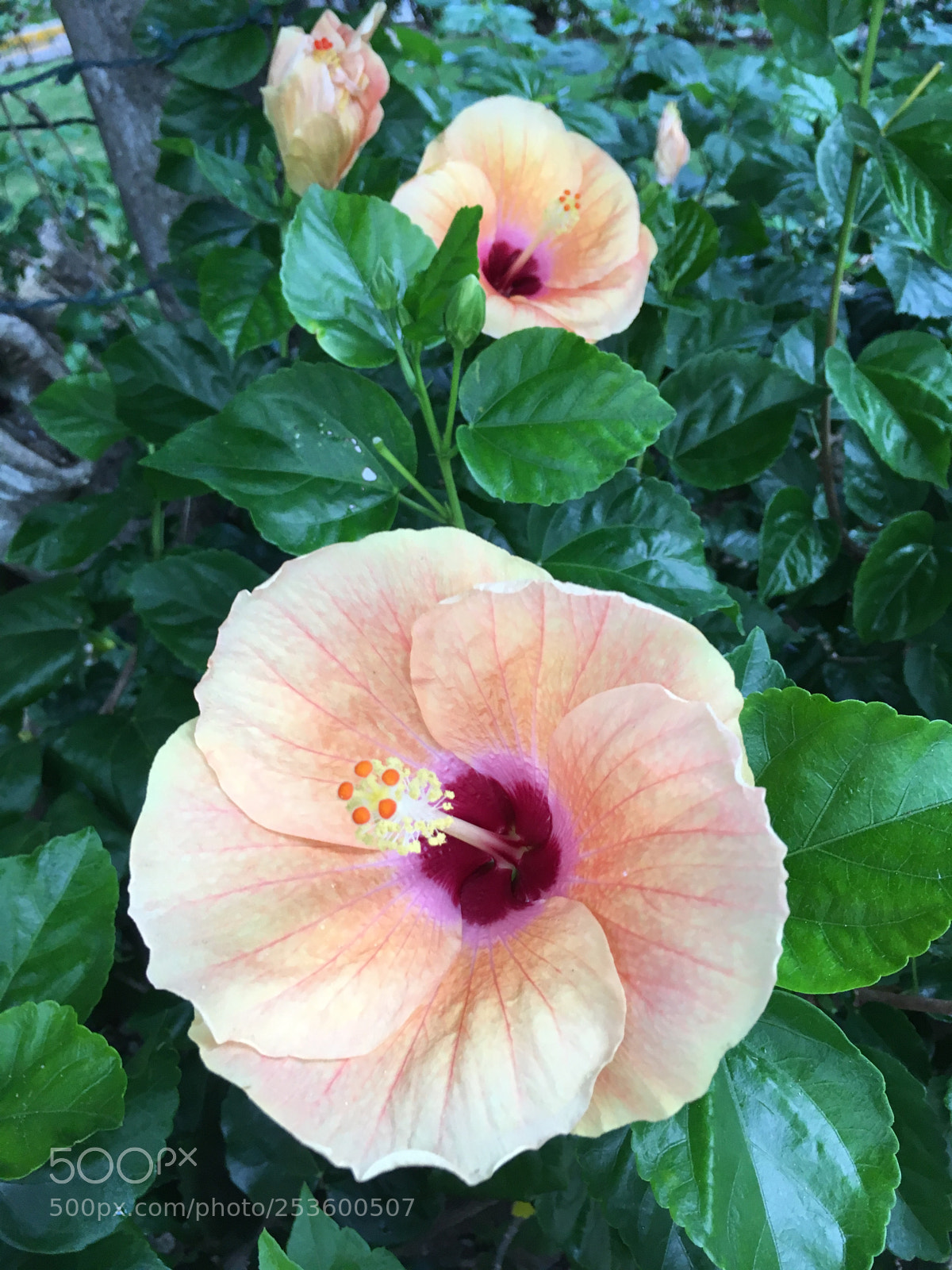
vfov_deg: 61.7
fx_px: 1063
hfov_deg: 48.2
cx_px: 476
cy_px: 635
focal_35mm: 29
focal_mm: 4.15
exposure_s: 1/30
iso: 32
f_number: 2.2
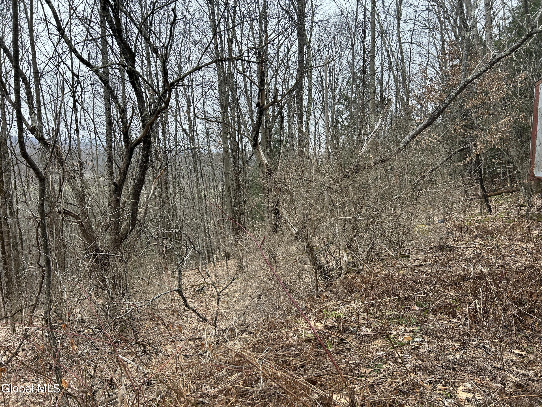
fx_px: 407
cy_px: 204
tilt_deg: -5.4
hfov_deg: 67.3
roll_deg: -1.2
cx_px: 271
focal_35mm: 26
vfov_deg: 53.1
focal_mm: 5.7
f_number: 1.5
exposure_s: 1/266
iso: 40
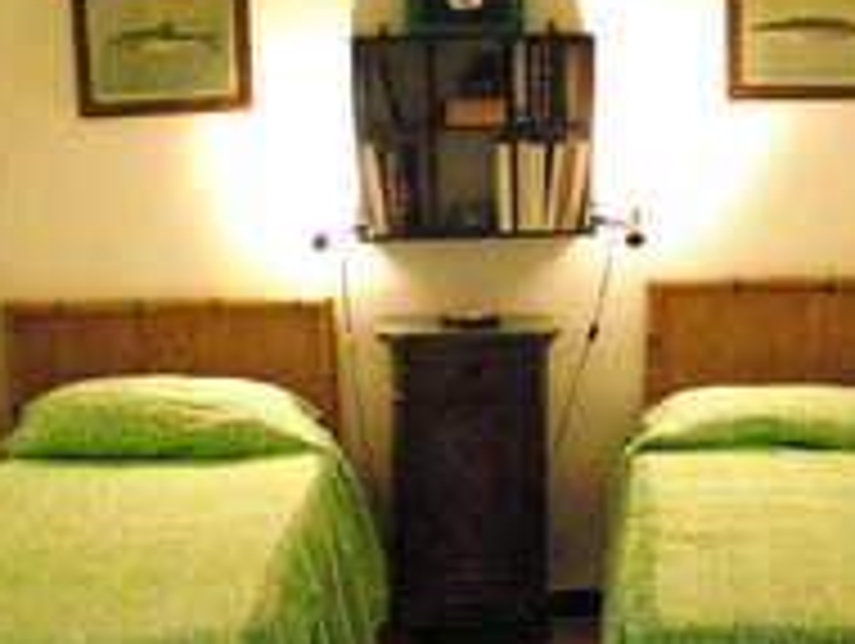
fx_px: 1978
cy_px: 549
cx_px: 508
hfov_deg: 24.3
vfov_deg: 18.2
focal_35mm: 80
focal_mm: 6.3
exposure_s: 1/57
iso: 1000
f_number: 3.1
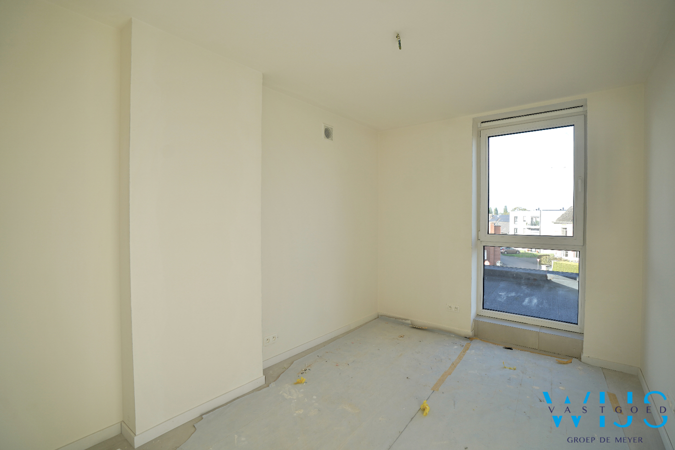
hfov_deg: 96.7
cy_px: 225
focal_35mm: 16
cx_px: 338
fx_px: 300
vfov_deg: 73.7
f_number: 4
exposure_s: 1/160
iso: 100
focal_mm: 16
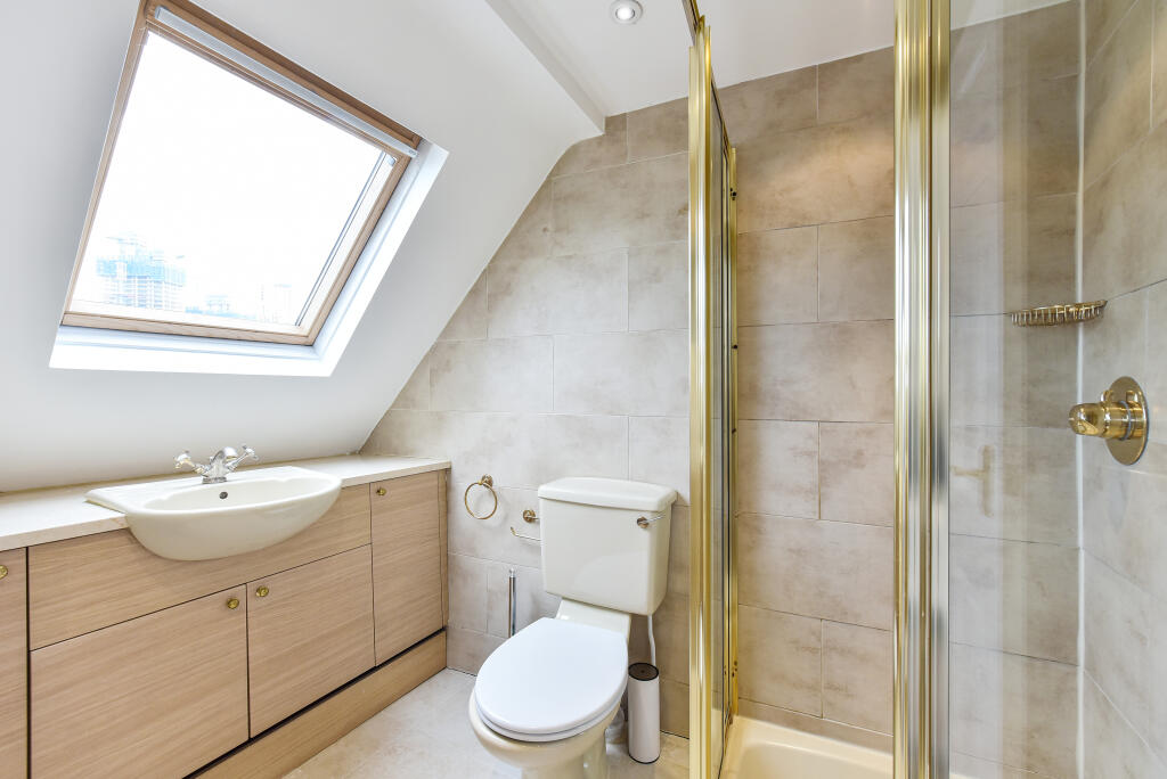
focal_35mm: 14
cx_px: 584
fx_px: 454
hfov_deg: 104.2
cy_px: 390
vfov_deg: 81.3
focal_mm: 14
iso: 320
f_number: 10
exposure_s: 1/30
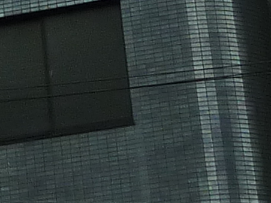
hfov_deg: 7.2
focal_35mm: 263
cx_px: -281
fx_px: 2059
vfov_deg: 5.5
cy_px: -256
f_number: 4
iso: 125
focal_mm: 5.3
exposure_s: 1/320
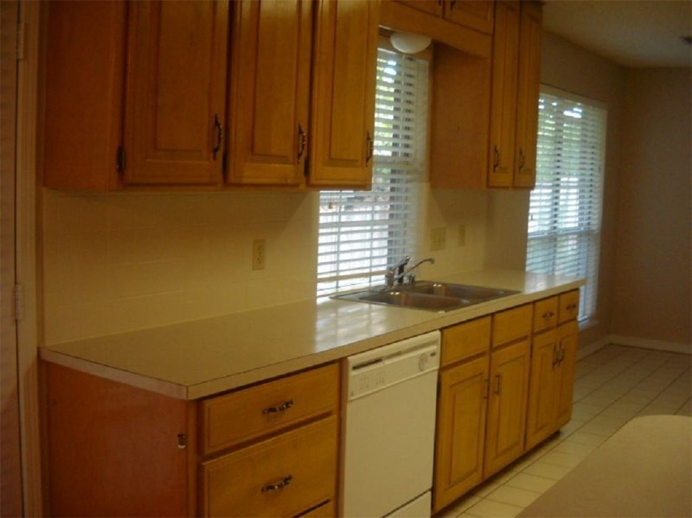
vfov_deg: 35.1
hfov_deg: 45.8
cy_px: 259
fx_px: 819
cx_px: 346
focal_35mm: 41
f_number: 3.1
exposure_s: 1/60
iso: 282
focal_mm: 6.72
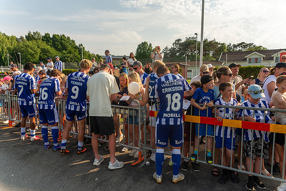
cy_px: 96
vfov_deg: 53.2
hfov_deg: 73.7
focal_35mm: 24
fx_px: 191
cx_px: 143
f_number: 4
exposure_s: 1/1600
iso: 200
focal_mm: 24
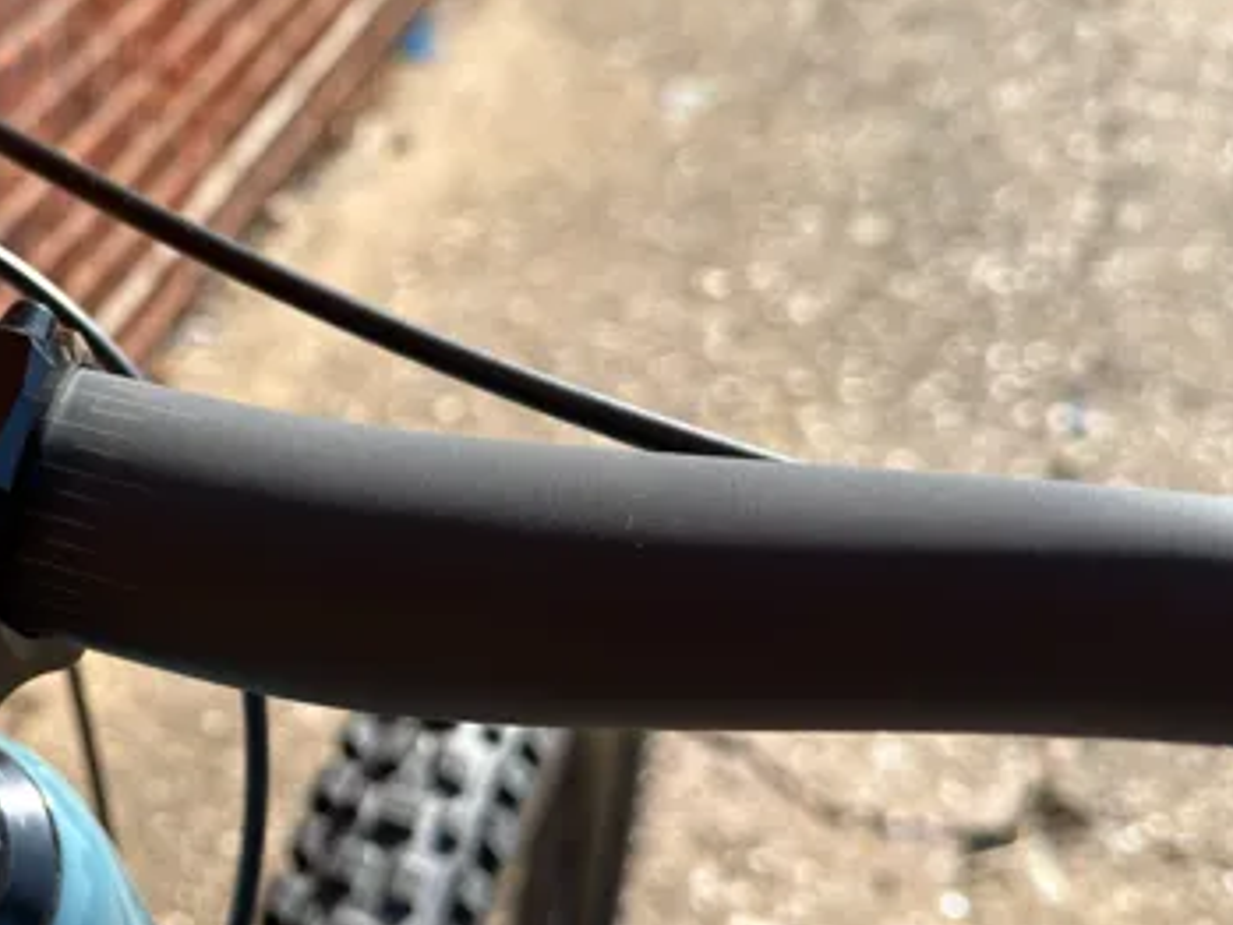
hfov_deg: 32.0
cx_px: -18
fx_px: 1960
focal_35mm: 55
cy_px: 388
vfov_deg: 26.5
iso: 80
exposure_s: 1/1401
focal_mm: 6.76
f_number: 1.78
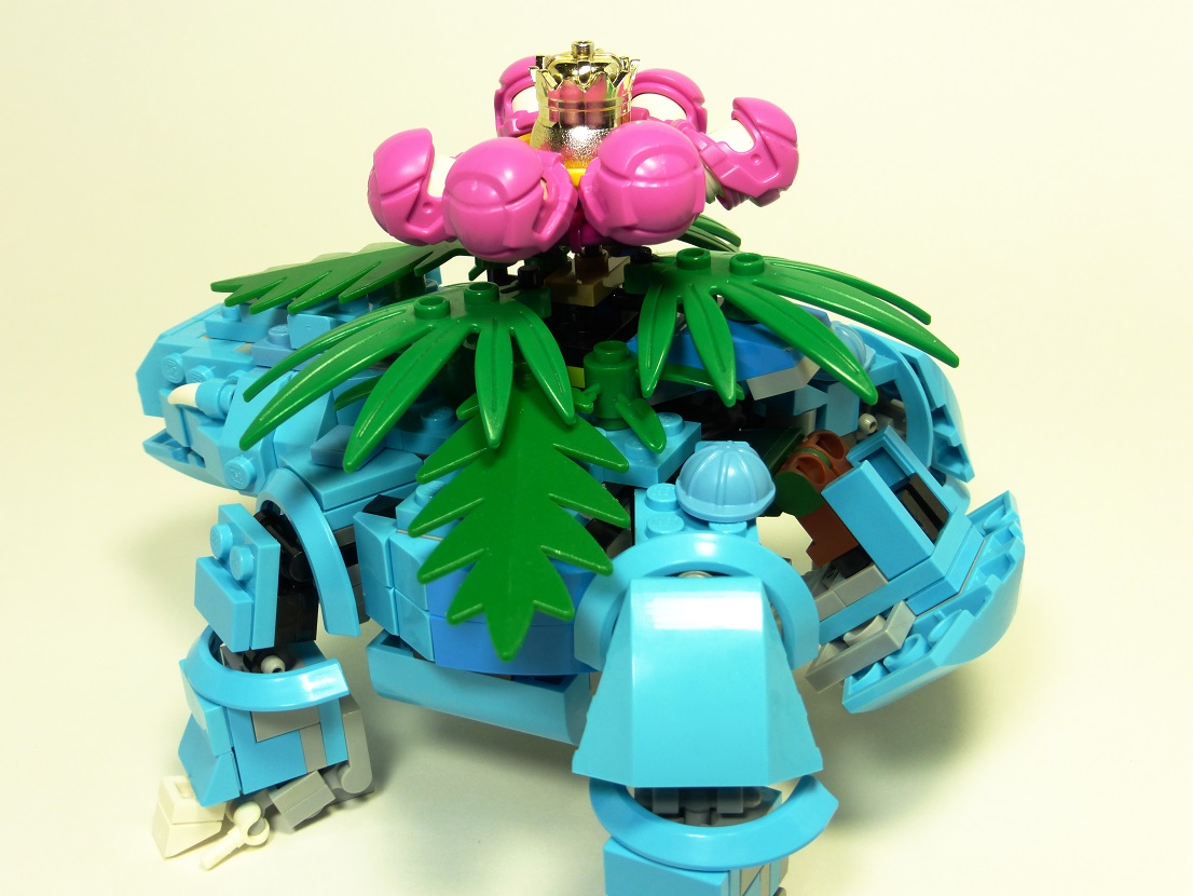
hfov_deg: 43.8
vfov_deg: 33.6
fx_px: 1482
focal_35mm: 43
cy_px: 448
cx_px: 596
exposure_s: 1/60
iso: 100
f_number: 3.9
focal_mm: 7.4
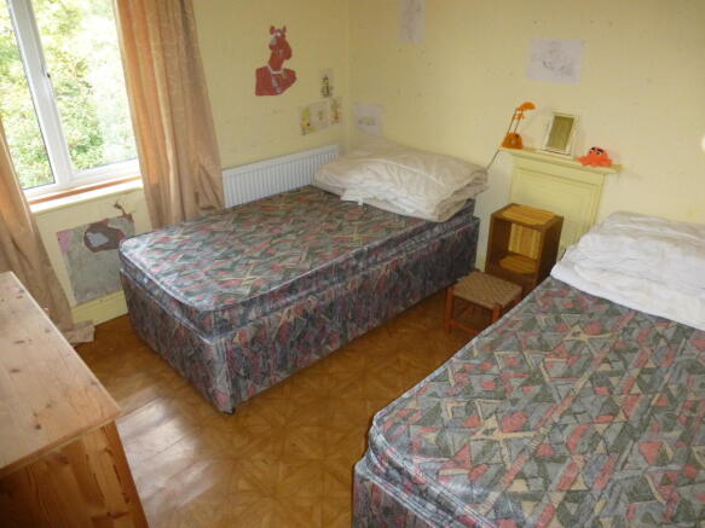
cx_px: 352
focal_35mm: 24
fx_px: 489
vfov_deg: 56.8
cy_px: 264
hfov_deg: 71.6
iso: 800
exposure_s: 1/60
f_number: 3.3
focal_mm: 4.3
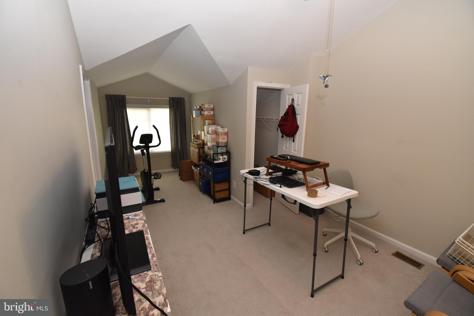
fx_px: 197
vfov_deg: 77.3
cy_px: 158
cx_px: 237
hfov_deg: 100.4
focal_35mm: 15
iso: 800
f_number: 7.1
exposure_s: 1/60
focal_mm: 10
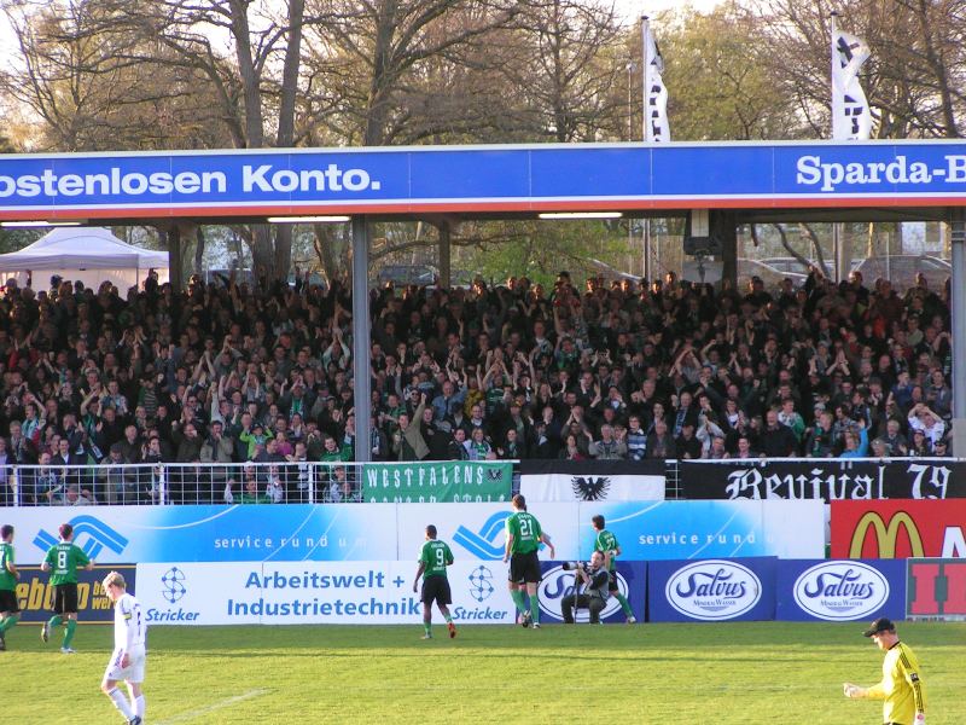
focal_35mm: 206
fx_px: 5749
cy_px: 362
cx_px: 483
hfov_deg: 9.6
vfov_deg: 7.2
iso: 125
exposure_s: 1/200
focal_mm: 31.5
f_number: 3.5
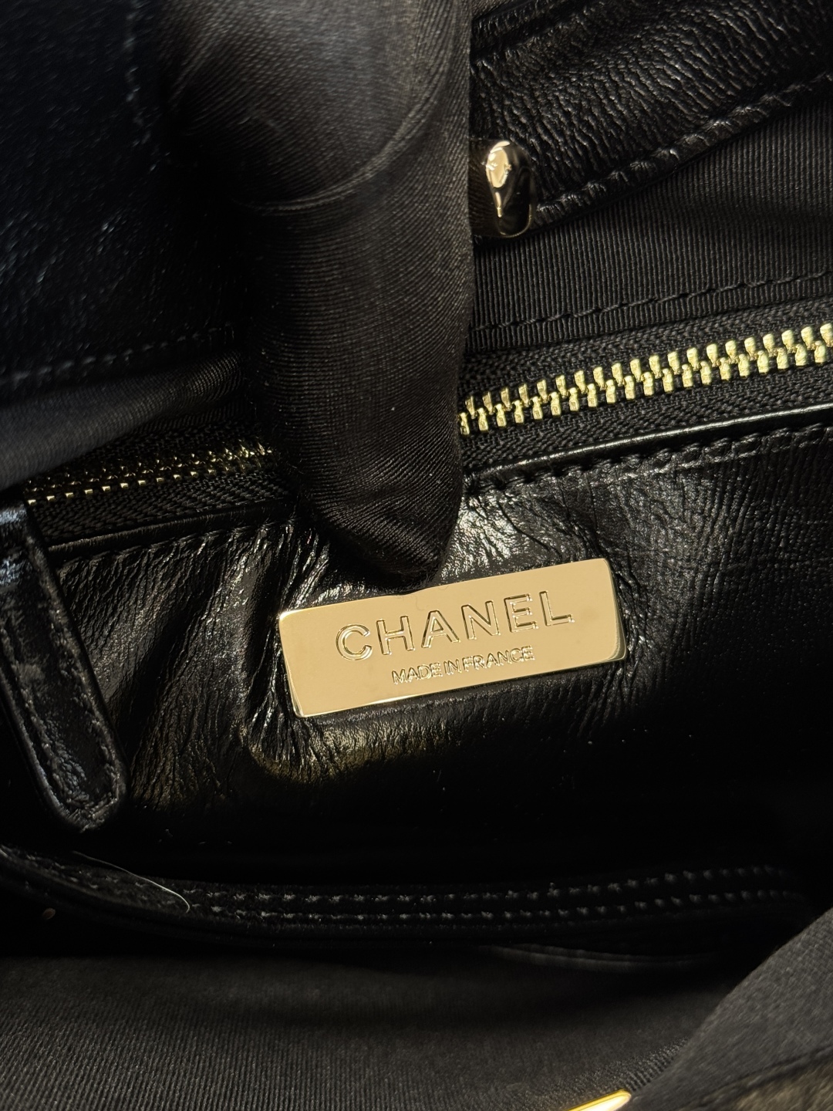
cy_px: 556
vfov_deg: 39.7
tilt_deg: -48.4
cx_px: 416
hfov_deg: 30.3
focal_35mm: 48
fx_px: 1540
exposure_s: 1/59
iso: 125
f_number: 1.78
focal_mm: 6.76
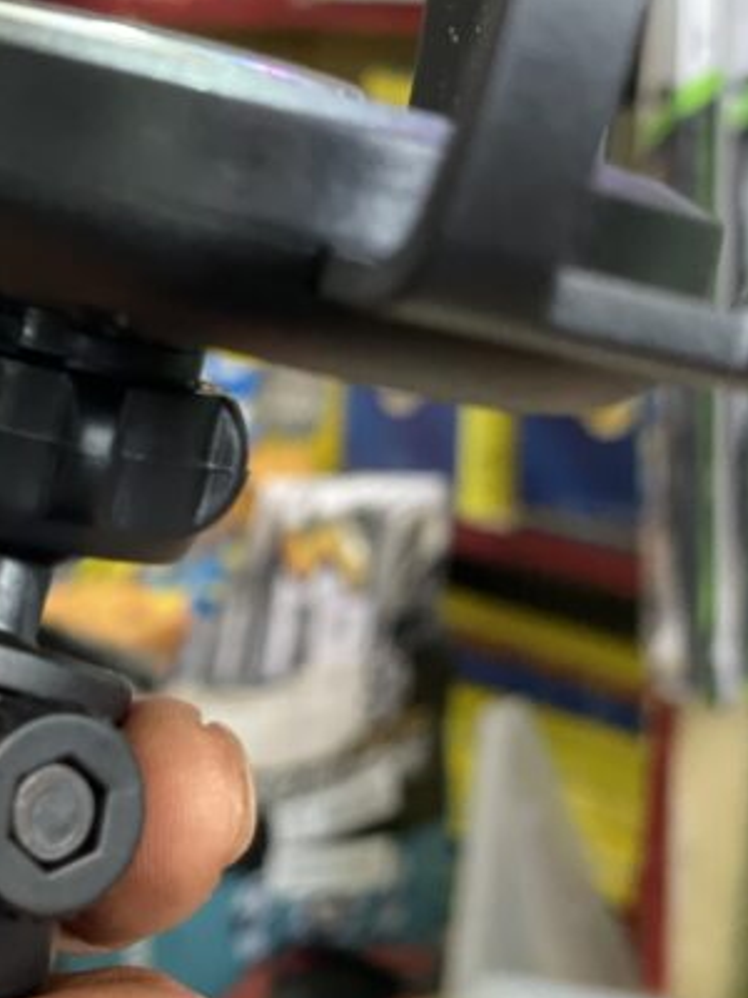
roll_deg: +0.2
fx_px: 2996
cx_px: 22
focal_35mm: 104
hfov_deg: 14.0
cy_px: 704
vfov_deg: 18.8
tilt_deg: -13.7
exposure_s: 1/33
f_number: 2
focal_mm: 6
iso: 200
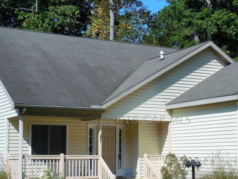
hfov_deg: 25.9
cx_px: 145
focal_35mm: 75
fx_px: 516
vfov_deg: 19.6
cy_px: 119
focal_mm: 7
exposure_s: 1/1600
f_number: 3.8
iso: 125
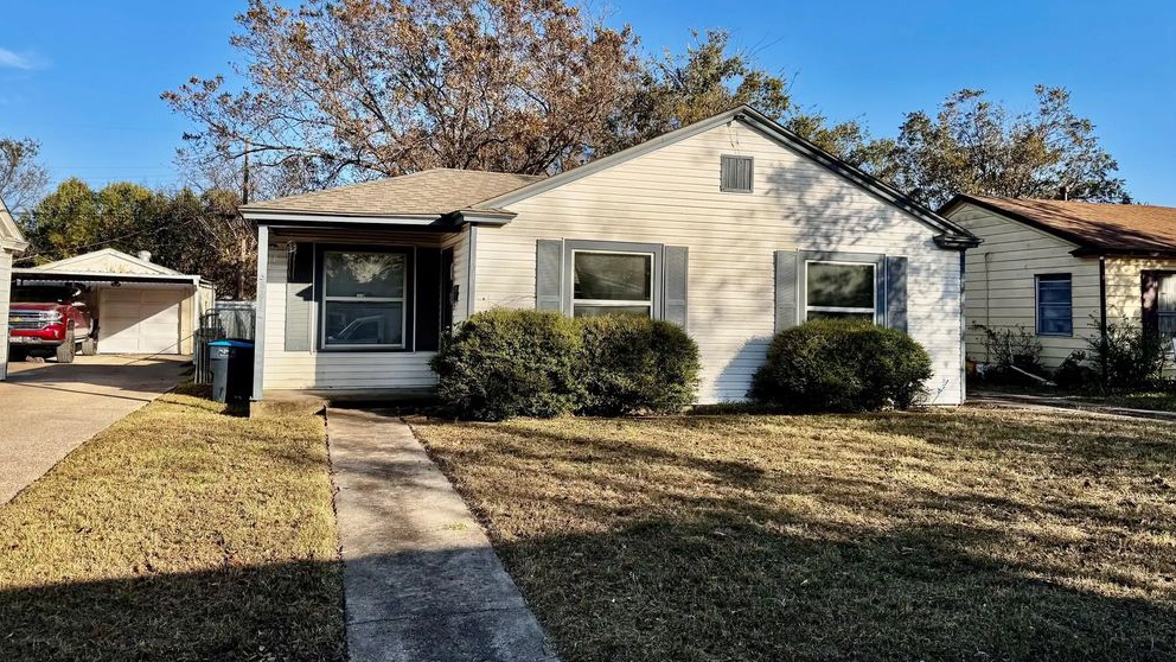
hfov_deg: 69.9
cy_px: 292
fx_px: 842
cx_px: 575
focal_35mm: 27
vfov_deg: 42.8
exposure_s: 1/3247
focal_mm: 6.76
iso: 80
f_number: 1.78
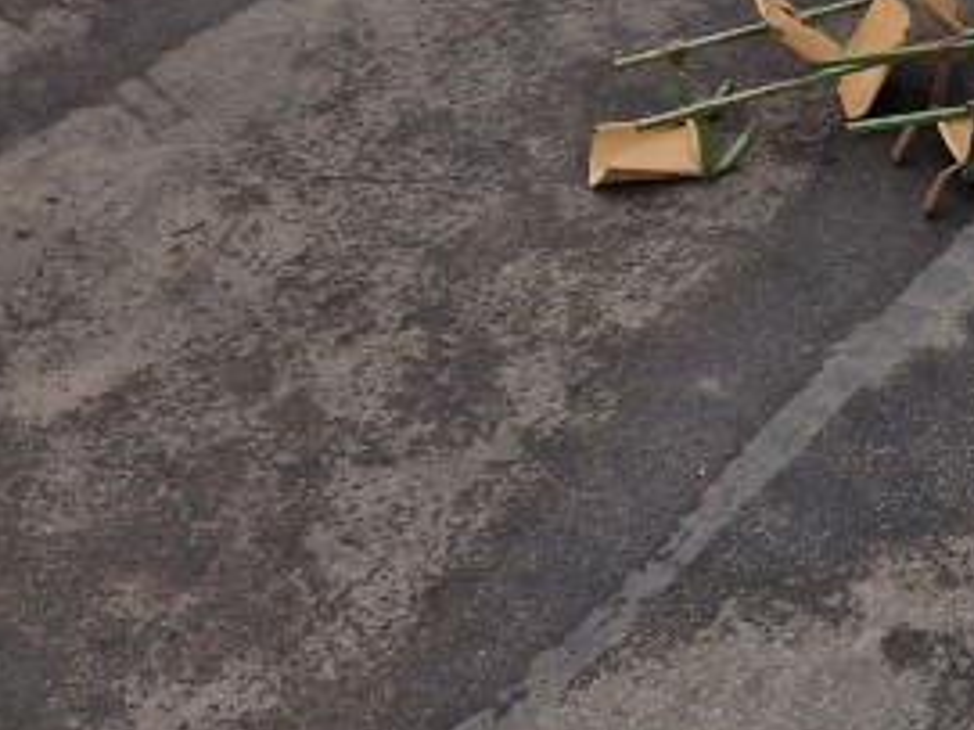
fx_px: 2447
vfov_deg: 14.7
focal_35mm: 87
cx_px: 1714
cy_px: -615
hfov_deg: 18.2
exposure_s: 1/255
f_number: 1.8
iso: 50
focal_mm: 5.4
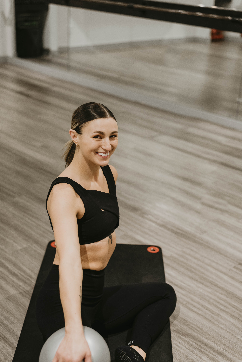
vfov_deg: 39.6
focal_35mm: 50
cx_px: 121
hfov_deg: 27.0
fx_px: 504
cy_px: 181
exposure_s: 1/200
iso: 400
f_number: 2.8
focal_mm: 50
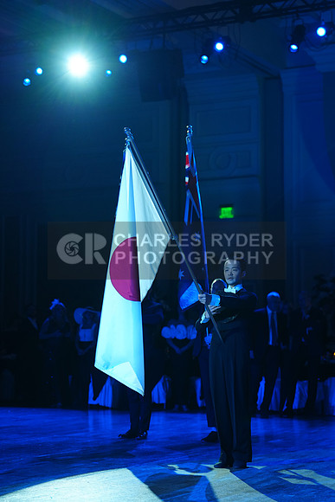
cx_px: 168
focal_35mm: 78
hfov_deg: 17.5
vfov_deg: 26.0
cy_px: 251
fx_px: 1088
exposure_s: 1/400
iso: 800
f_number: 2.8
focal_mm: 78
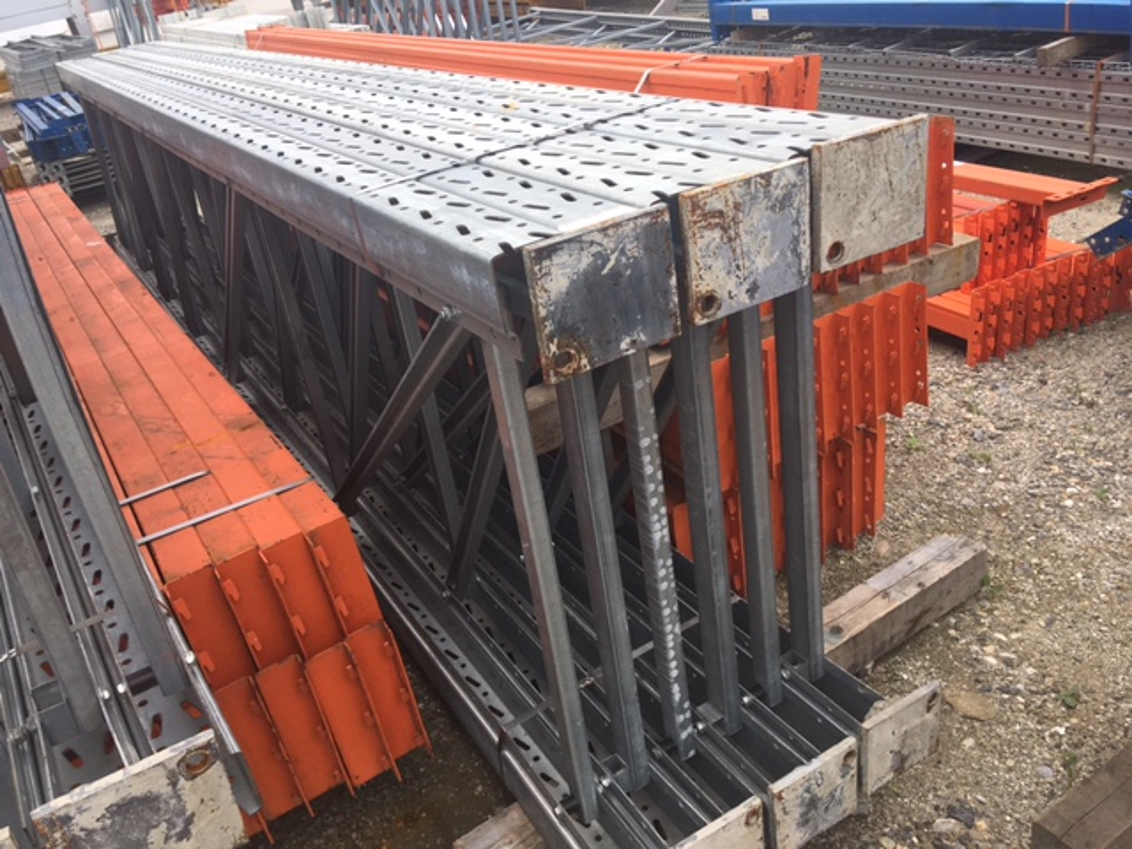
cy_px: 424
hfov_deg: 61.7
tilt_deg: -29.0
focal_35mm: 29
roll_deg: +10.6
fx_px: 948
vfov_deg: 48.2
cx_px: 566
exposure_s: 1/646
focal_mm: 4.15
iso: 25
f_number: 2.2
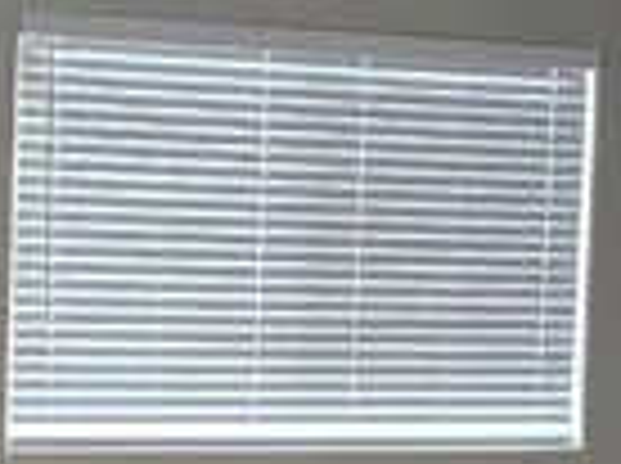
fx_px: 3062
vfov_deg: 8.6
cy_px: 464
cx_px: 450
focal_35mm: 171
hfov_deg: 11.6
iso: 640
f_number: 1.7
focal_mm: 6.3
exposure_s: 1/120
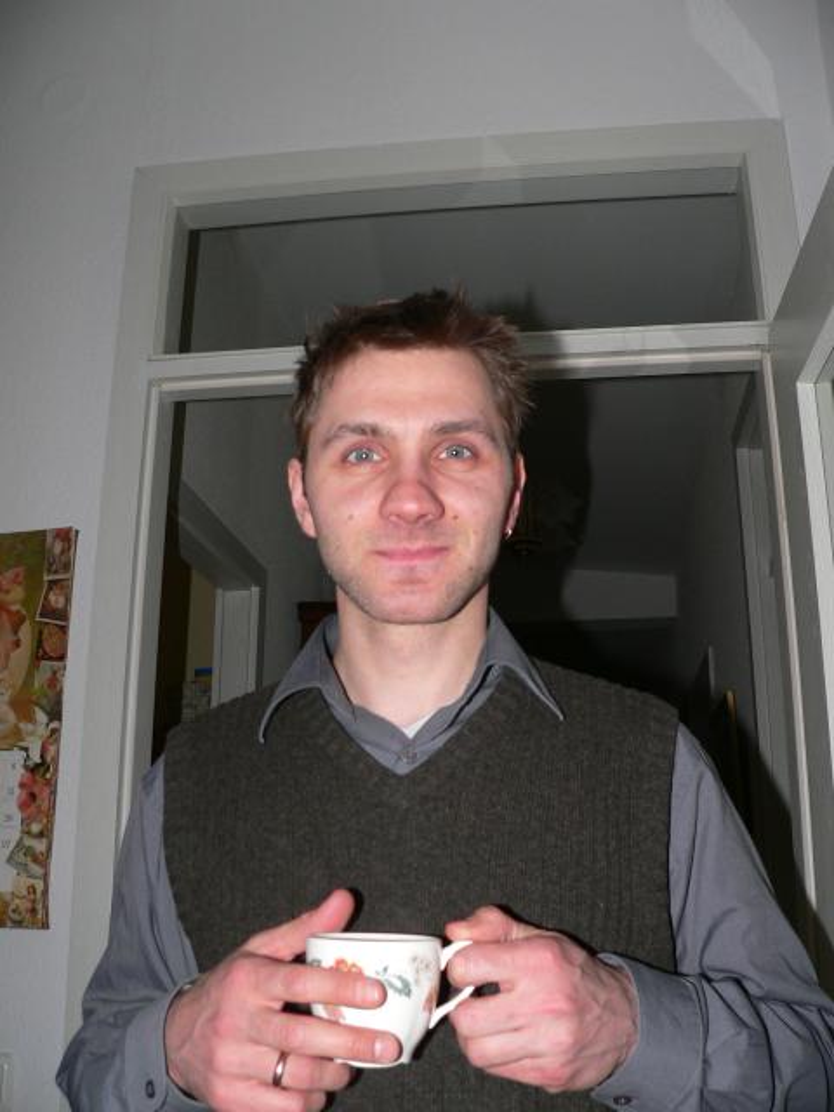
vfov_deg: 51.4
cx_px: 417
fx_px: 1156
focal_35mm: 36
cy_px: 556
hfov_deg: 39.7
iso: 100
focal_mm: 6
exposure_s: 1/250
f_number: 2.8
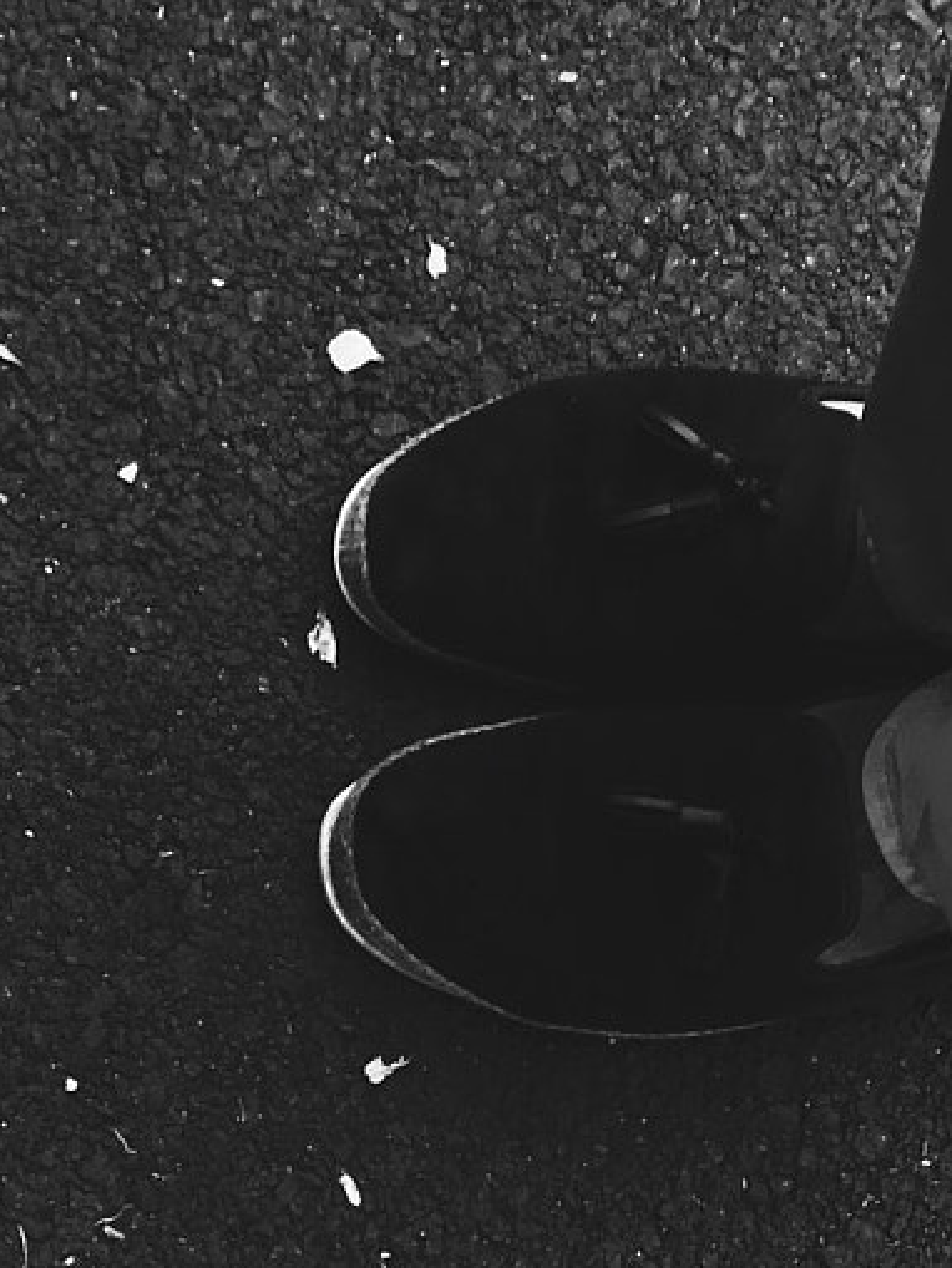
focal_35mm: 88
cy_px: 954
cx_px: -75
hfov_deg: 16.3
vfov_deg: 22.0
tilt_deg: -86.7
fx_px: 3226
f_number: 1.8
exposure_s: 1/100
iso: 40
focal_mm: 3.99
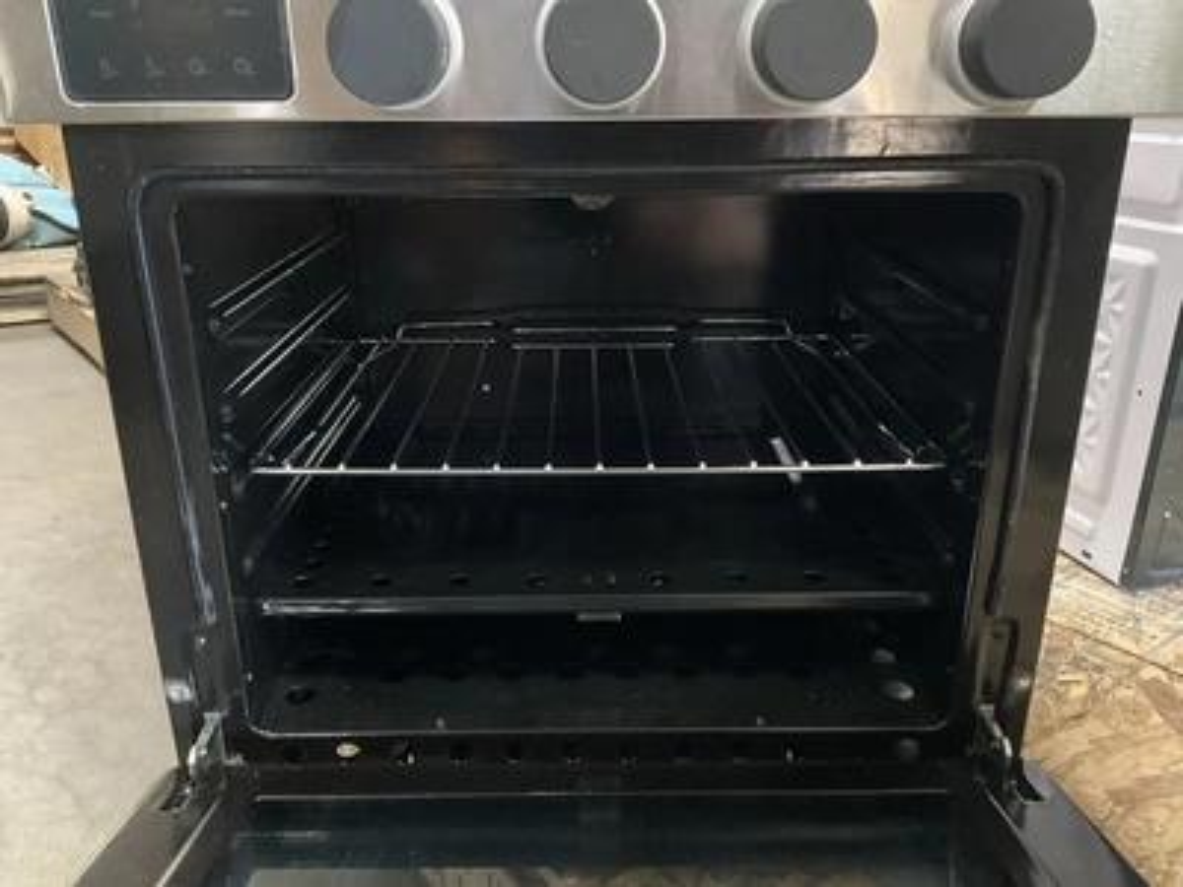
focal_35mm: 29
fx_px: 991
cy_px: 444
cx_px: 592
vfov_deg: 48.2
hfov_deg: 61.7
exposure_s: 1/30
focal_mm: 3
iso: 500
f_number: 1.8
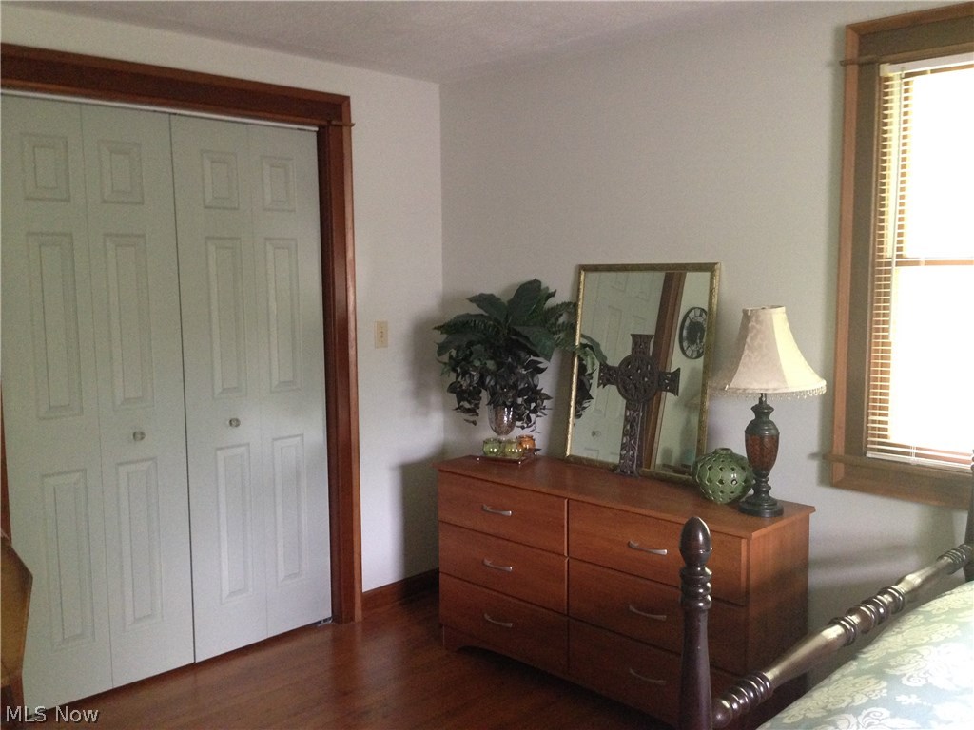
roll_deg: +1.6
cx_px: 487
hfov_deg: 55.4
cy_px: 365
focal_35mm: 33
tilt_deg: -5.2
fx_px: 929
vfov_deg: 42.9
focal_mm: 4.12
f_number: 2.4
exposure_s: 1/17
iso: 320
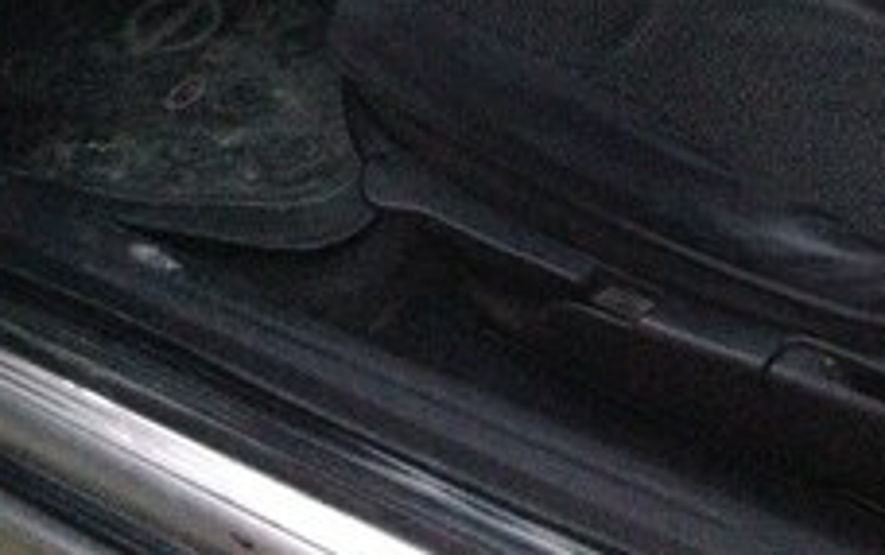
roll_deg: +1.7
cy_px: -295
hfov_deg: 26.9
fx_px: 1835
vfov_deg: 15.7
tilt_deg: -30.8
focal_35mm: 76
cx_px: 609
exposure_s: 1/15
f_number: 2.4
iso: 800
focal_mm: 4.12
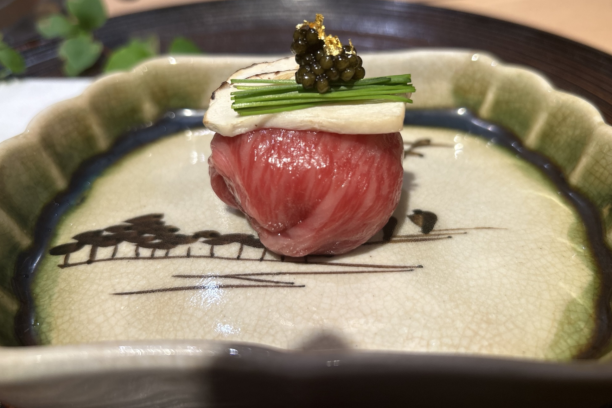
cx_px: 309
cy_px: 171
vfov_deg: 46.2
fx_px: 476
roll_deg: +2.3
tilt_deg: -35.3
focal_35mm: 28
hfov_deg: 65.5
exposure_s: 1/50
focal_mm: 5.7
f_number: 1.5
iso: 80
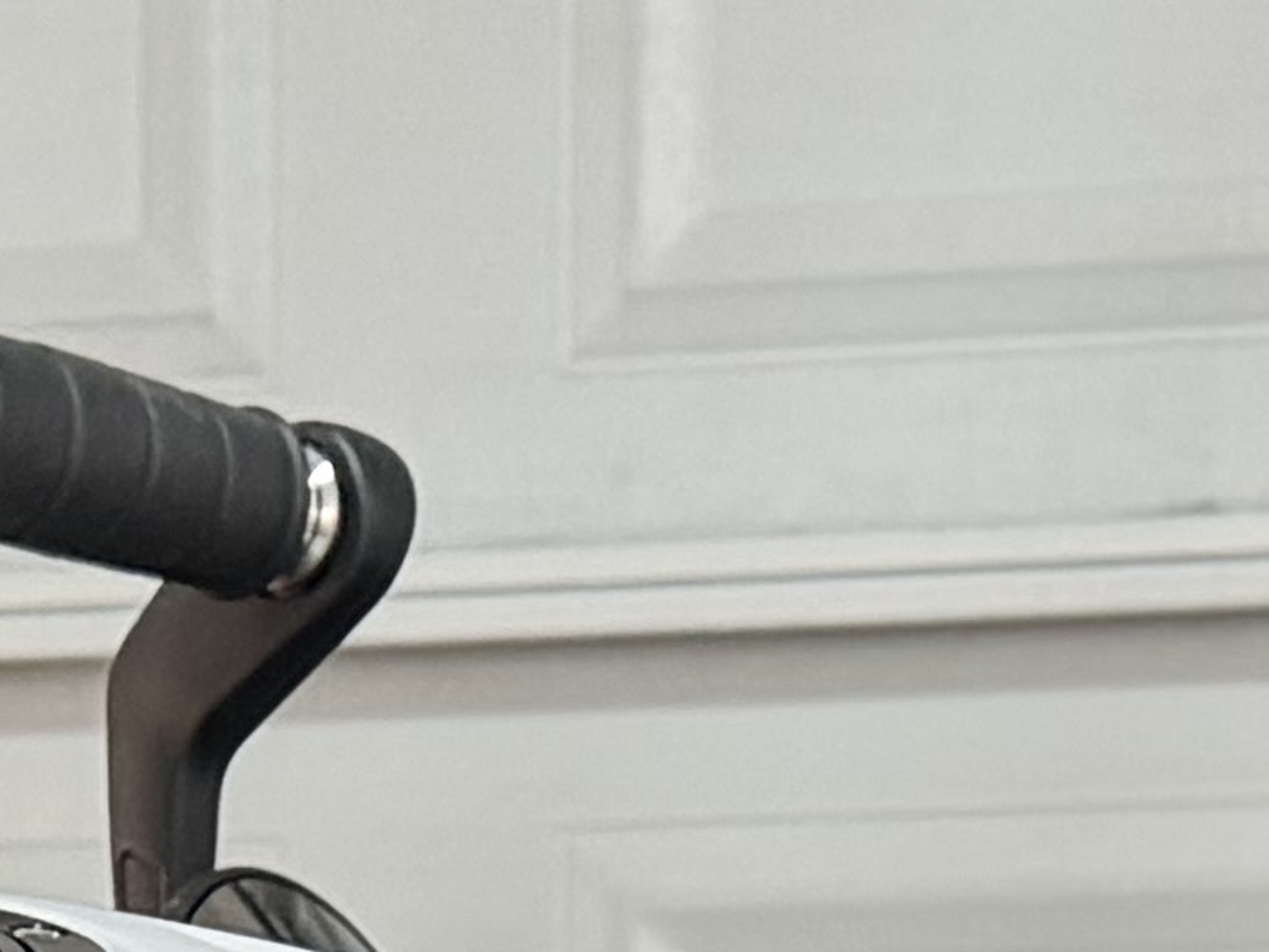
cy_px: 2847
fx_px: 6820
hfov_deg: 10.5
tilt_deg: -15.6
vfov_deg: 7.1
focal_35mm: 186
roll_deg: +1.7
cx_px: -21
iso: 320
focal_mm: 6.76
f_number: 1.78
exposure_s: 1/60
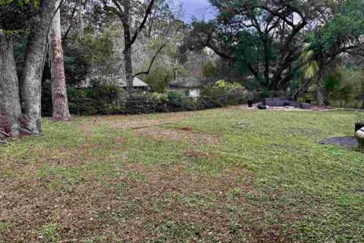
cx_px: 180
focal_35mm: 27
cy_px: 108
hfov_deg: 67.4
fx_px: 273
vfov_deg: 47.8
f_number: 1.78
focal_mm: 6.86
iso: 80
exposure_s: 1/521
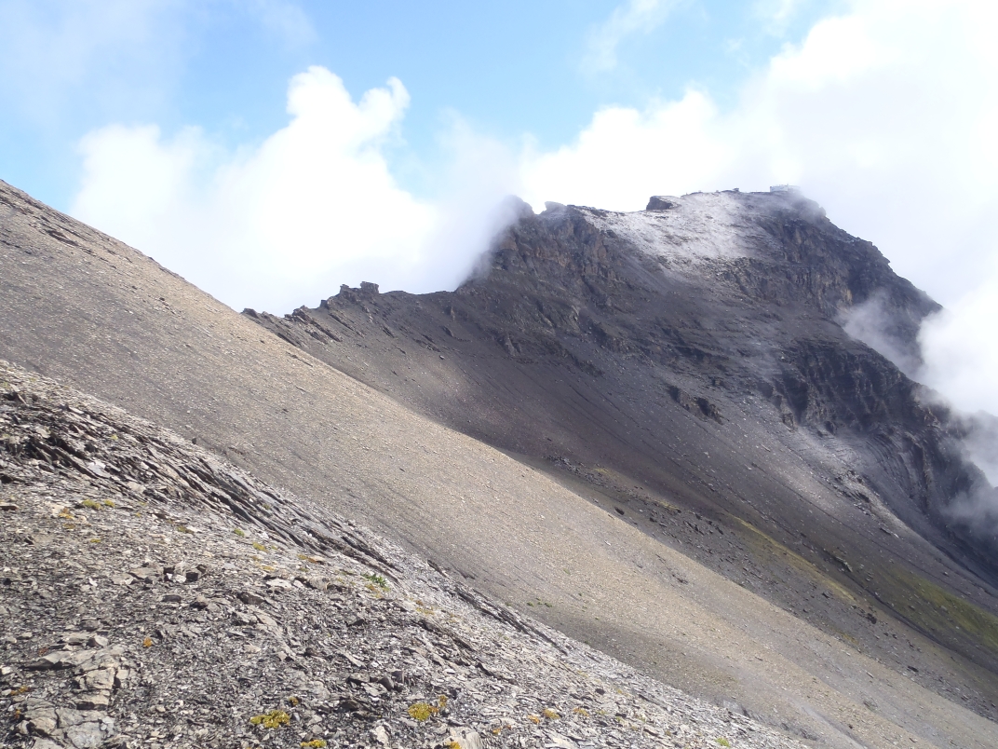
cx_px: 499
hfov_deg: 63.4
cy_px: 374
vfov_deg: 49.7
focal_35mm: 28
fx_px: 807
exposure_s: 1/400
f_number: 4.5
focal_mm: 5
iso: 80
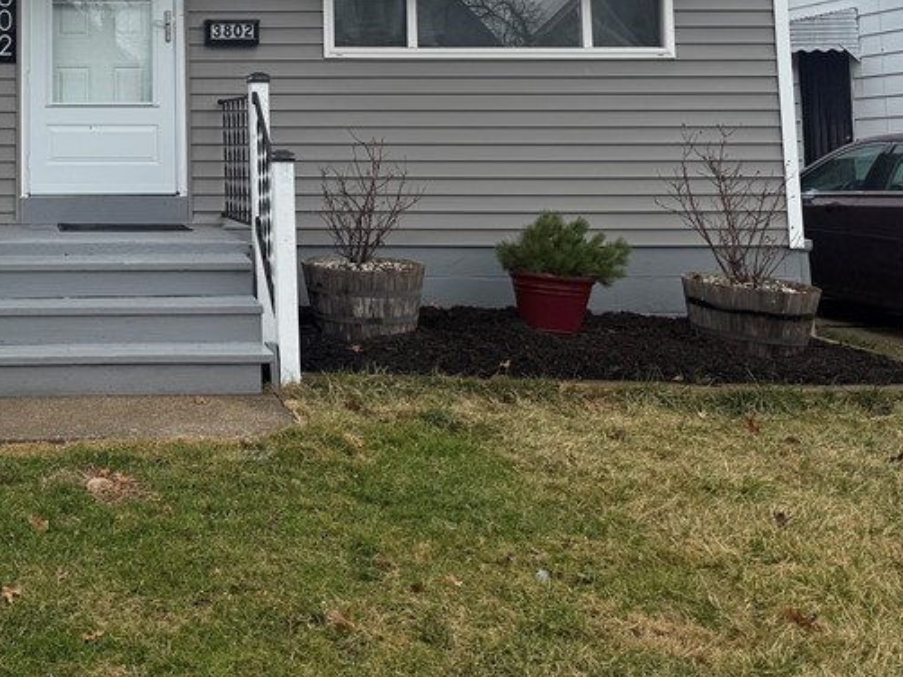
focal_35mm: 49
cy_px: 22
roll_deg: +0.0
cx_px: 47
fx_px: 1278
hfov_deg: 35.9
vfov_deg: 28.1
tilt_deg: +6.6
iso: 80
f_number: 1.78
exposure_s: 1/1901
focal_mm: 6.76
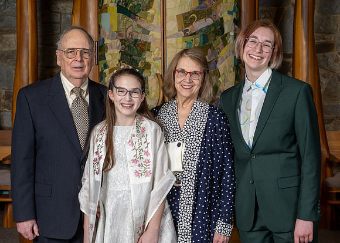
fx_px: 648
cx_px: 164
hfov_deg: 29.4
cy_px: 115
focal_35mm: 67
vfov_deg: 21.2
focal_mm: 38
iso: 640
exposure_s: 1/200
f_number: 8
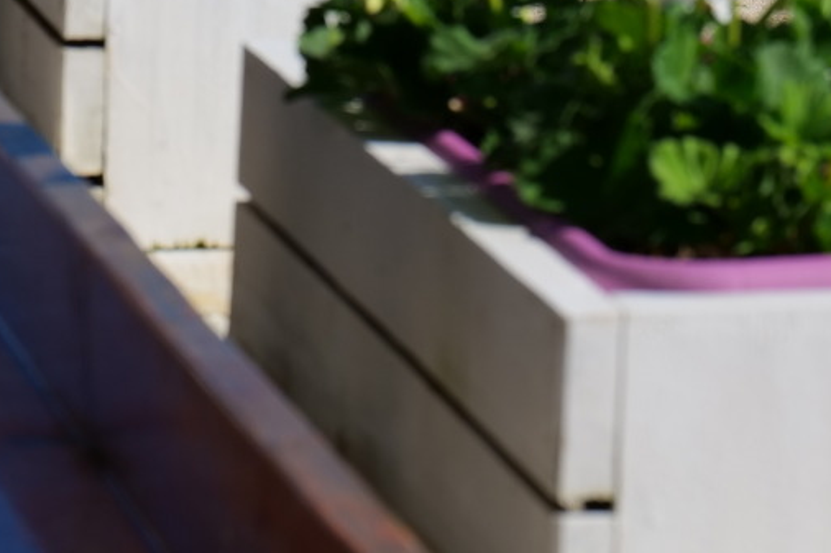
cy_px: -414
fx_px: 5607
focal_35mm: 243
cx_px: 1427
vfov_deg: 5.6
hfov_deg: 8.2
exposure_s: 1/250
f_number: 10
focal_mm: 60
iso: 100
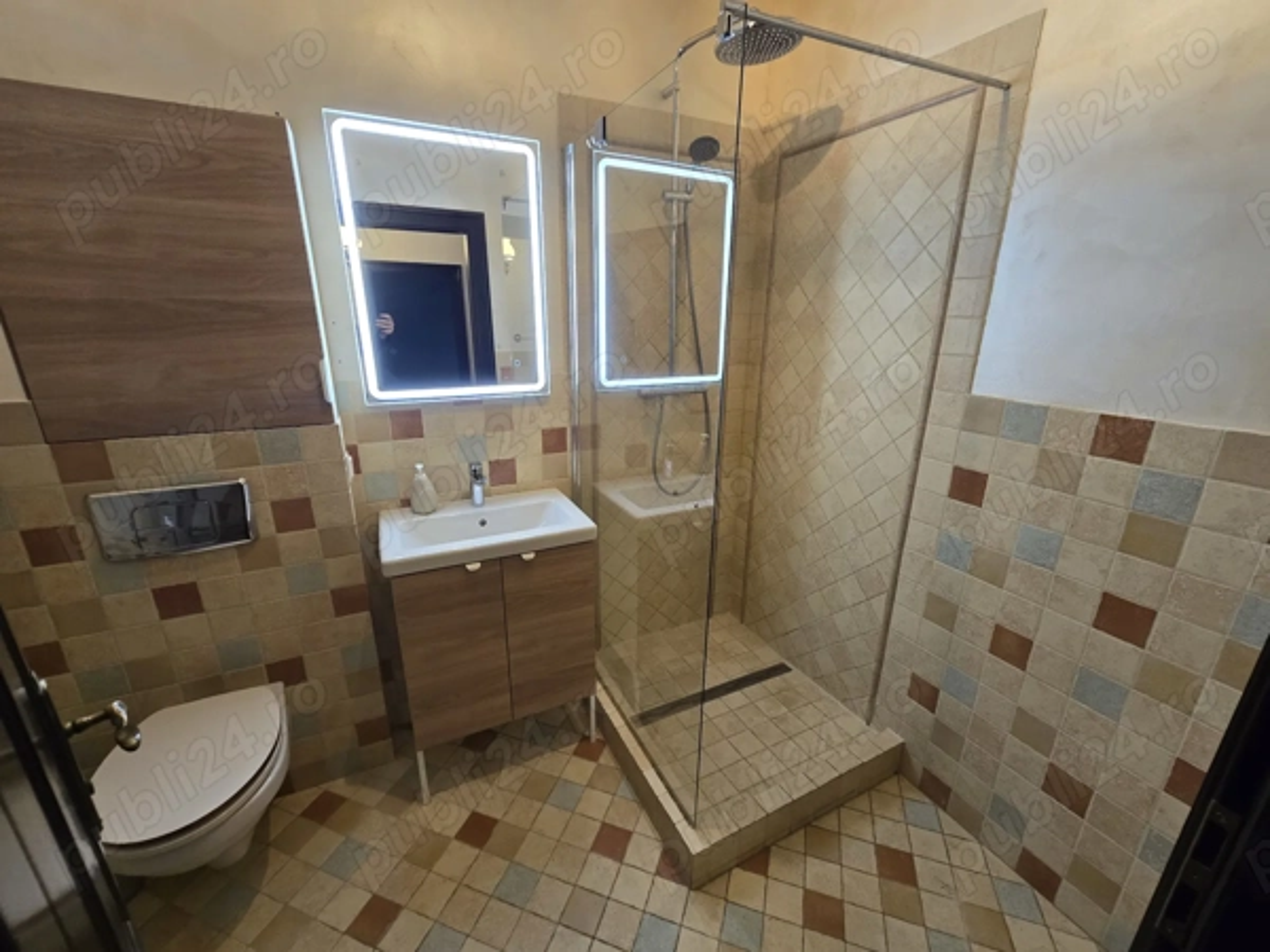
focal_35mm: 13
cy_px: 476
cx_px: 635
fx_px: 477
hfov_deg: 106.2
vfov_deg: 89.9
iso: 160
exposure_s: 1/50
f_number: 2.2
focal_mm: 2.2
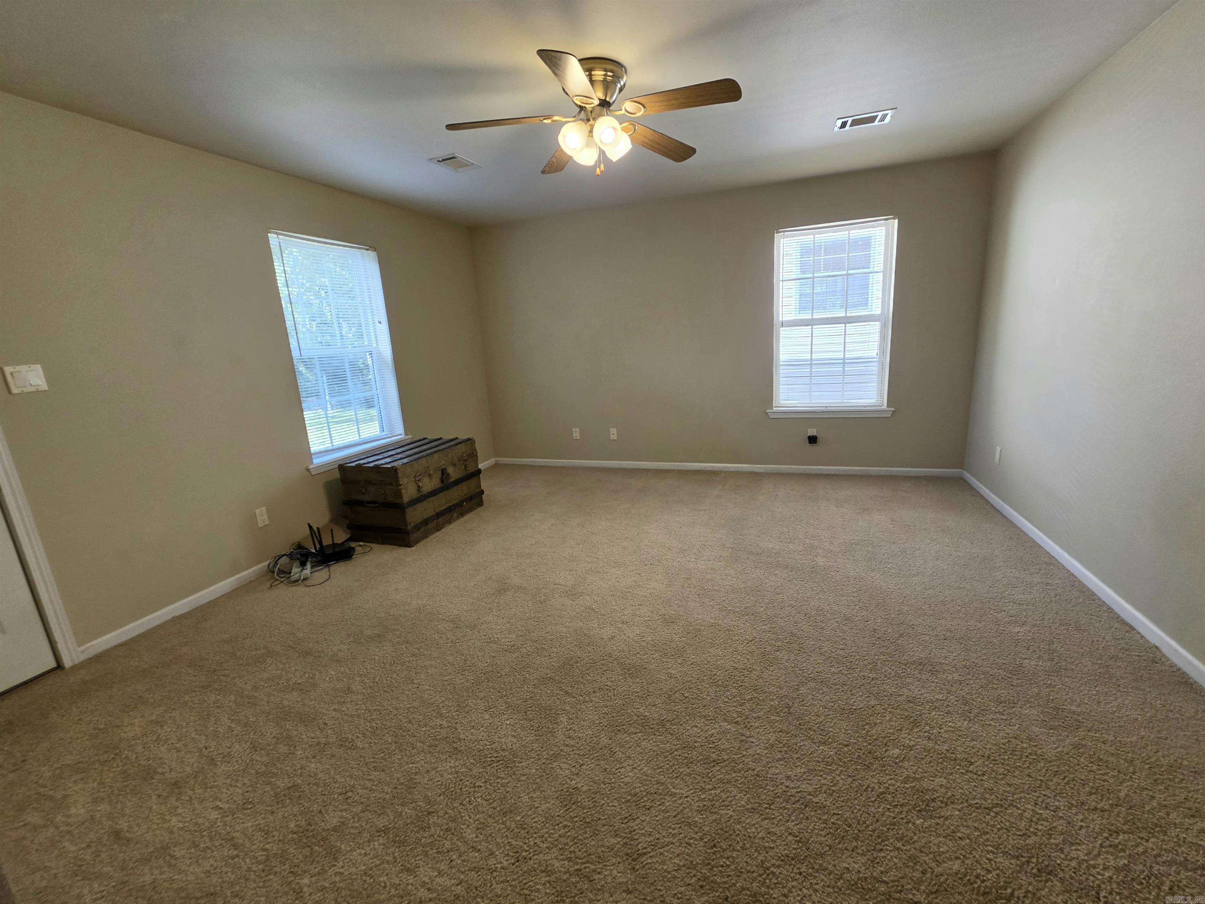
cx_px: 602
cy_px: 452
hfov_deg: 106.2
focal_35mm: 13
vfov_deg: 89.9
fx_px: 453
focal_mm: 2.2
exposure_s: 1/120
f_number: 1.9
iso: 100
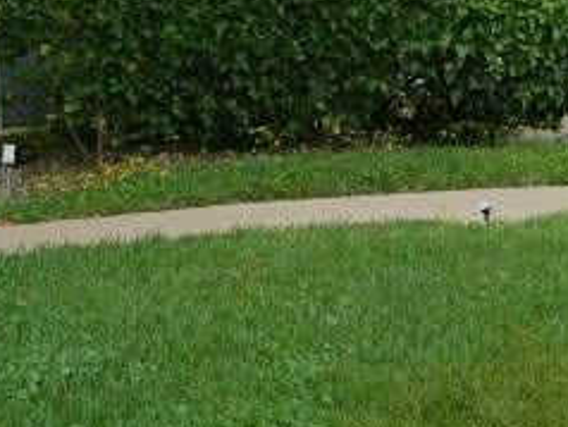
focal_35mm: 94
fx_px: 1544
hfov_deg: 20.8
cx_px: 313
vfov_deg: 15.5
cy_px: 0
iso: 100
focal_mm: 5.8
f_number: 8
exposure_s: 1/80
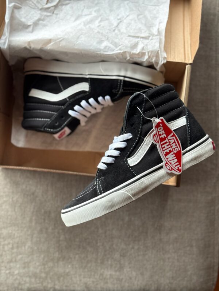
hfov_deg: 30.3
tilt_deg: -86.1
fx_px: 405
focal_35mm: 48
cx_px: 110
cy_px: 146
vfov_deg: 39.7
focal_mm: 6.76
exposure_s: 1/60
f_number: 1.78
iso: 160
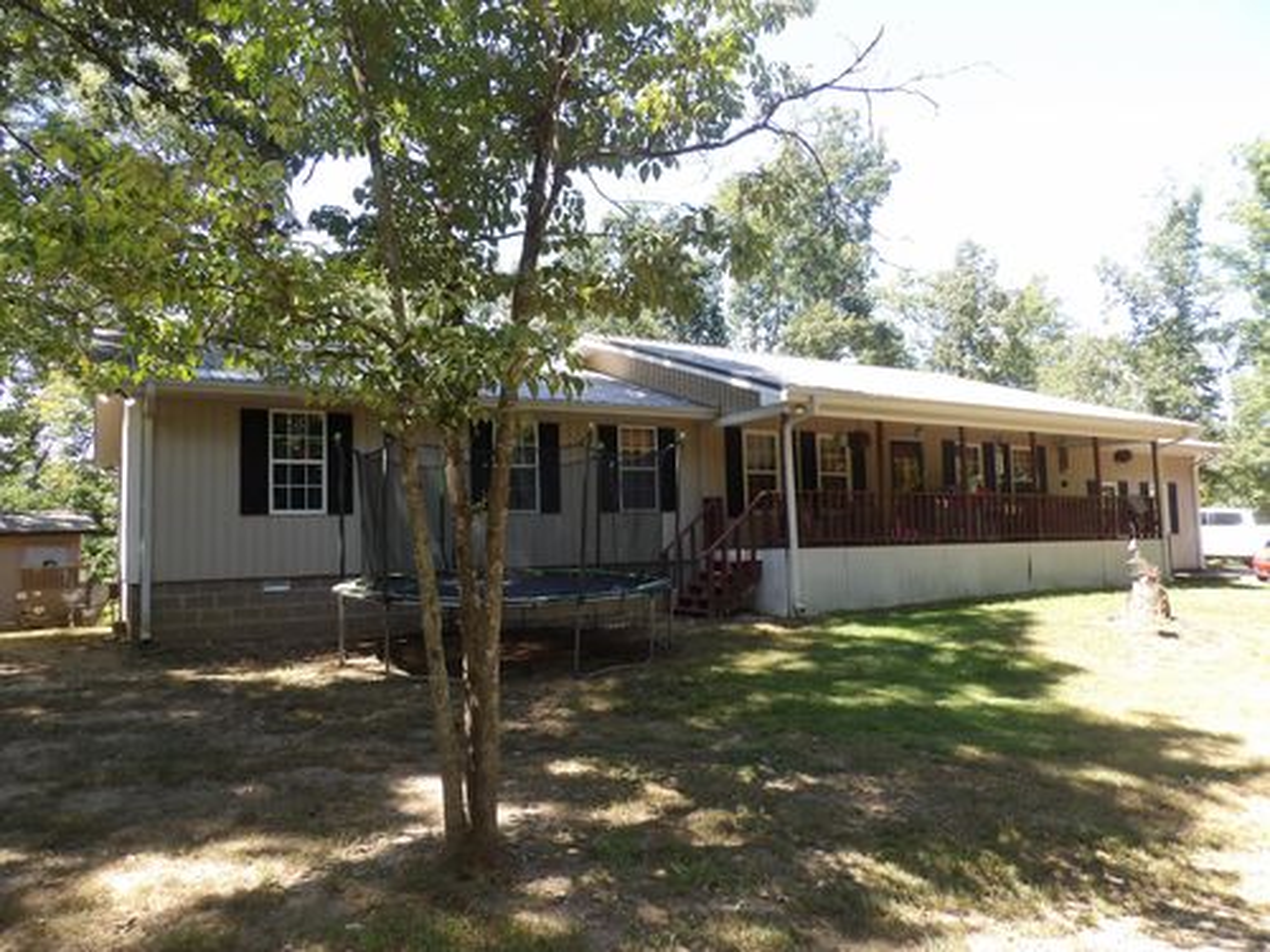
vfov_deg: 56.8
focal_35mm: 24
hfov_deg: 71.6
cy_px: 476
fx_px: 881
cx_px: 635
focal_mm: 4.3
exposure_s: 1/175
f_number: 3.2
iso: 100
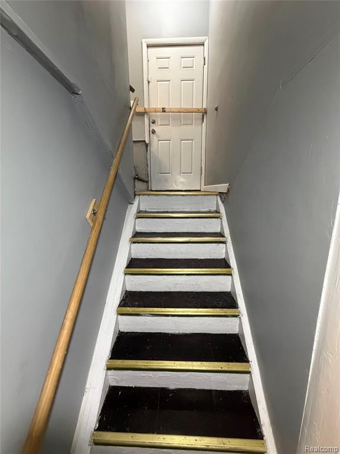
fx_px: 183
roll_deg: +0.7
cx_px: 170
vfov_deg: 102.1
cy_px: 227
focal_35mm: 14
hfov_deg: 85.7
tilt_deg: -10.3
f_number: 2.2
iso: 640
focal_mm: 2.22
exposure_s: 1/60
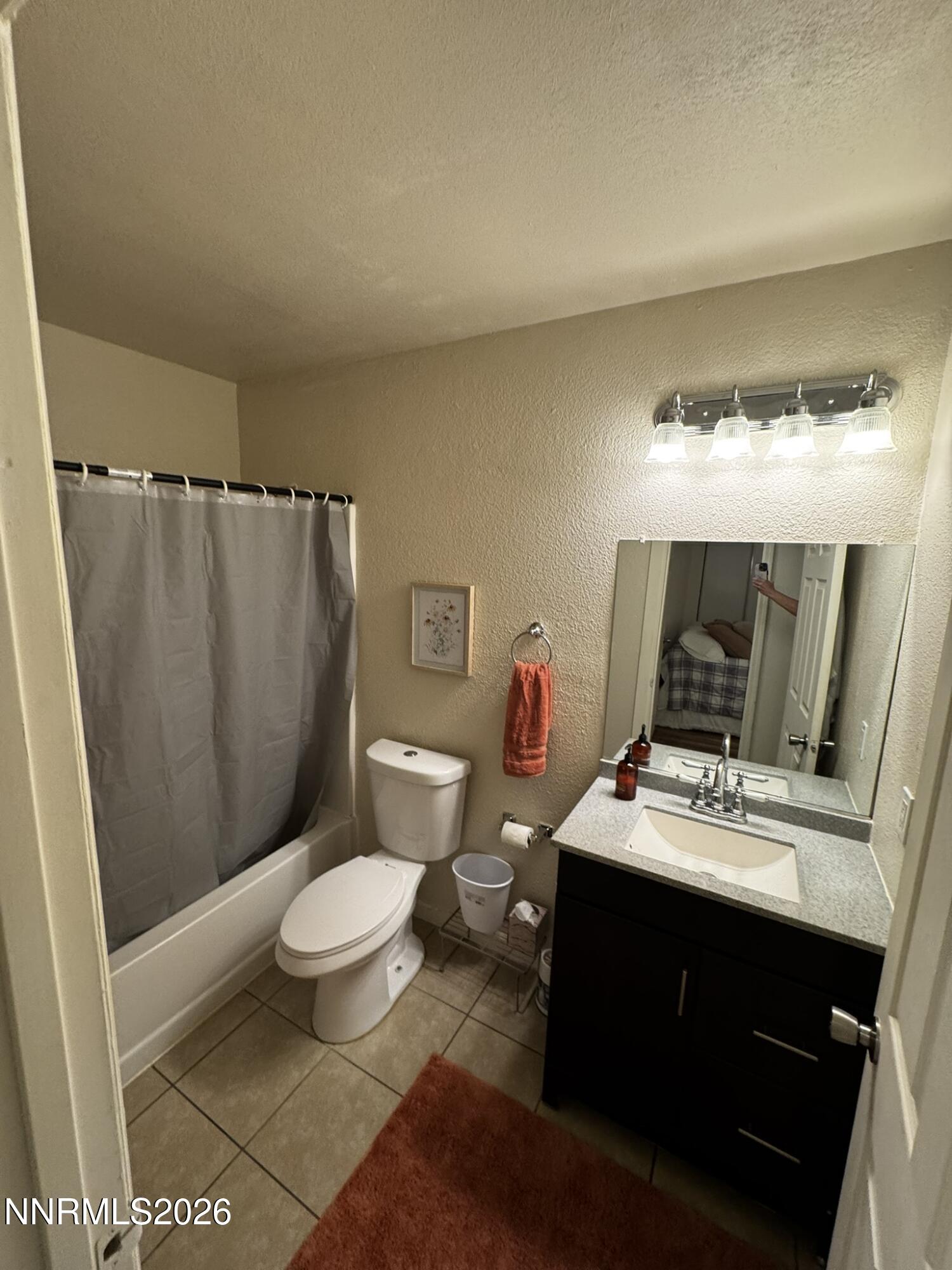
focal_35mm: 14
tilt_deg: -11.4
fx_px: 513
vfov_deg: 102.1
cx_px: 476
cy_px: 635
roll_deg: -3.9
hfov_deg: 85.7
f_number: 2.2
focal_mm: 2.22
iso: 200
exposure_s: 1/60
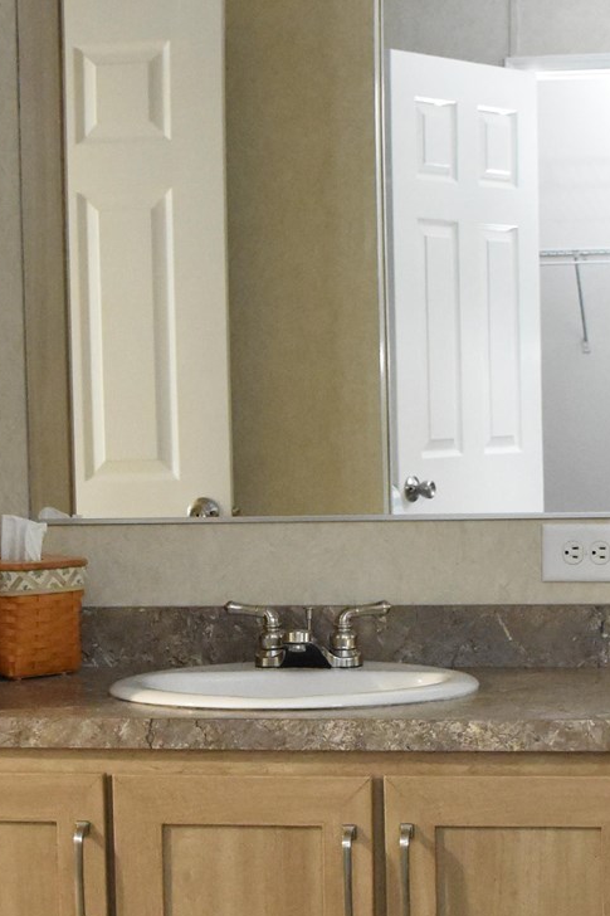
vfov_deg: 21.4
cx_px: 263
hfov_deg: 14.4
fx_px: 2416
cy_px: 561
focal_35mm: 95
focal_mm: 20
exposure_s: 1/60
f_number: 4
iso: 4000
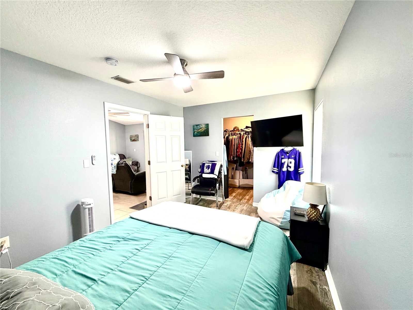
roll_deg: +1.1
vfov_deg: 85.7
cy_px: 155
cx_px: 206
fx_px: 167
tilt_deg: -3.2
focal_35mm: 14
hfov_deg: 102.1
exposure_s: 1/60
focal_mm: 2.22
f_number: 2.2
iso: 250
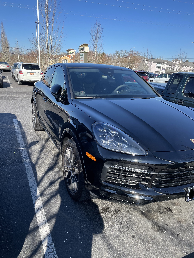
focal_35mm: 26
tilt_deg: -17.4
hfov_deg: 53.1
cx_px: 97
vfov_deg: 67.3
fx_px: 194
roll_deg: -2.8
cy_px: 129
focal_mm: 4.2
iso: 32
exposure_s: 1/1689
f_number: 1.6
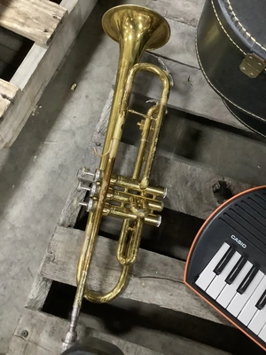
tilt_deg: -75.4
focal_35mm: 31
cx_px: 133
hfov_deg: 45.4
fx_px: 318
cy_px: 178
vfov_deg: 58.4
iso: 800
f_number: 2.4
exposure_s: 1/30
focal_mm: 3.3
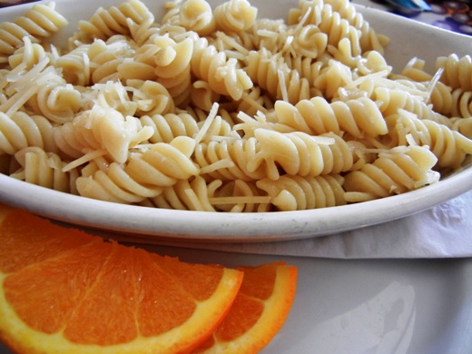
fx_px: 409
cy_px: 177
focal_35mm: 30
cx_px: 236
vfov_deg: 46.8
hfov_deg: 60.0
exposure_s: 1/30
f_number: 3.5
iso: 364
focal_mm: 5.4
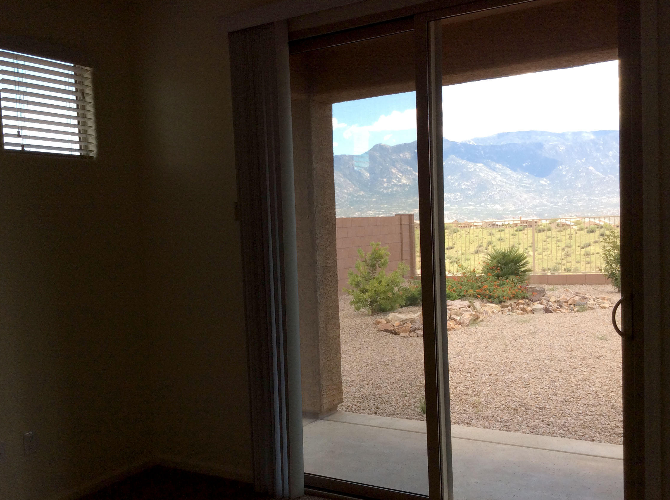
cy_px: 277
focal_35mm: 38
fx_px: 734
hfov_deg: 48.9
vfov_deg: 37.6
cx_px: 296
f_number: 2.4
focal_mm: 3.3
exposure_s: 1/229
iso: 32
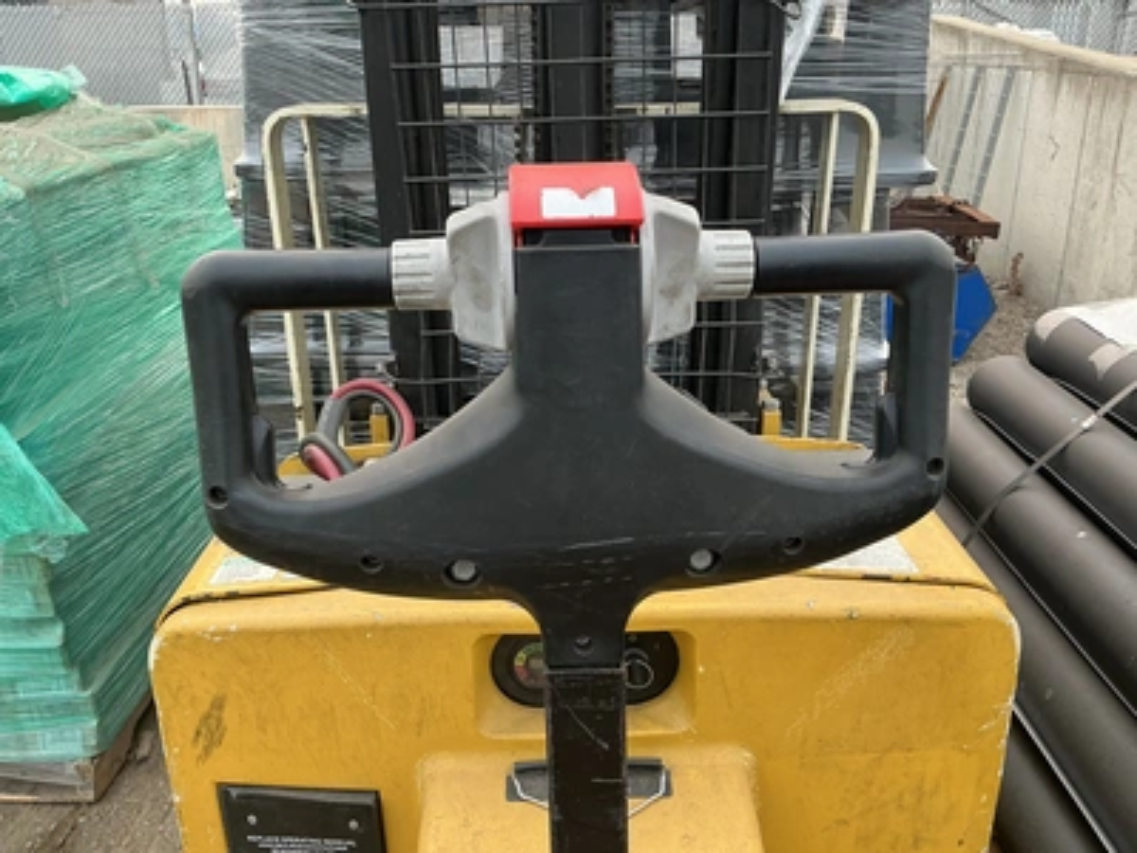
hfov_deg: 63.4
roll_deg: +1.6
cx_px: 568
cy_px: 426
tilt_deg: -21.3
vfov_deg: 49.7
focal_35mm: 28
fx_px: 920
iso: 25
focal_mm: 3
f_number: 1.8
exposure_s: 1/214
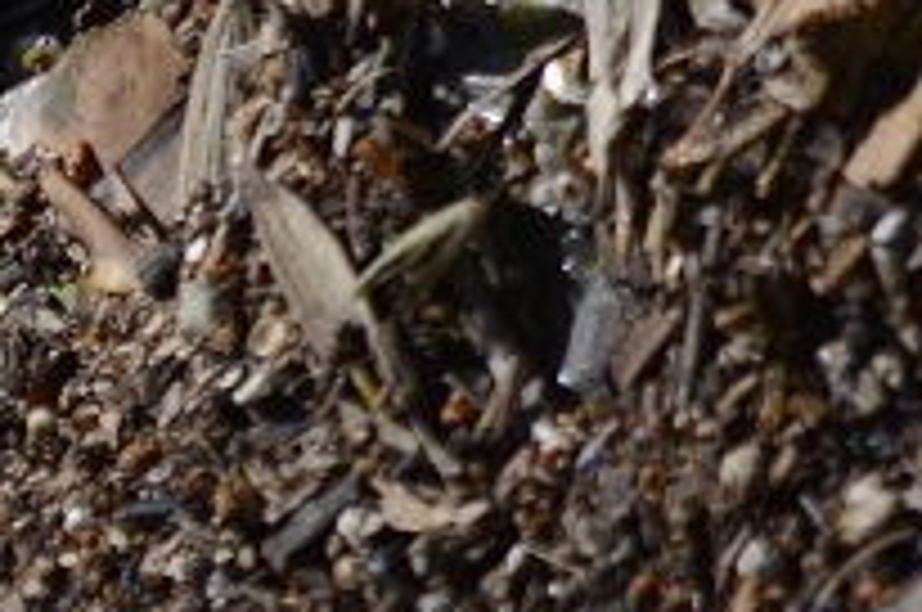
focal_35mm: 1980
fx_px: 50630
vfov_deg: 0.7
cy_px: -22
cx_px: -873
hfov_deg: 1.0
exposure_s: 1/1000
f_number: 5.6
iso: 200
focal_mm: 300
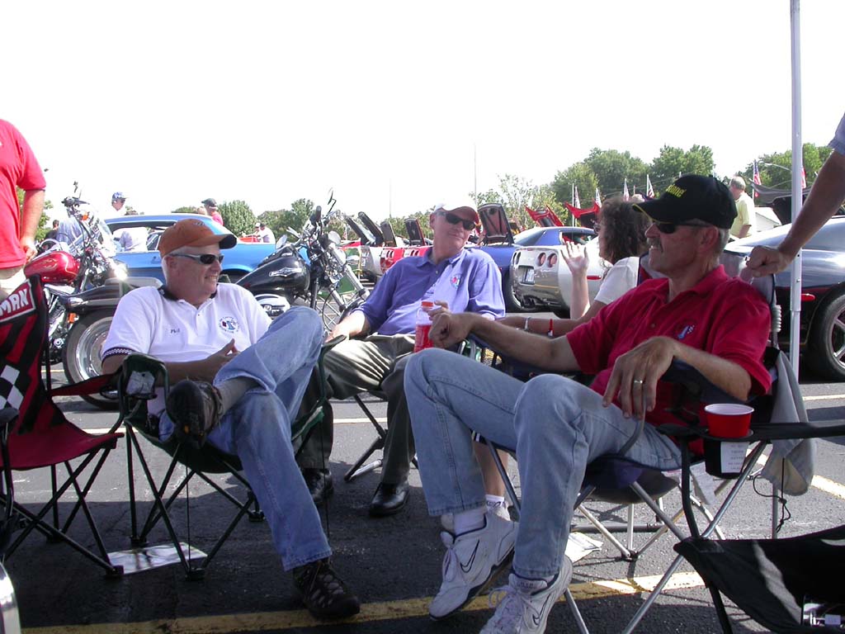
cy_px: 317
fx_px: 928
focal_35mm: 38
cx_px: 422
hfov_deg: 49.0
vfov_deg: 37.7
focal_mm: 7.85
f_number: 4.7
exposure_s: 1/236
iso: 100
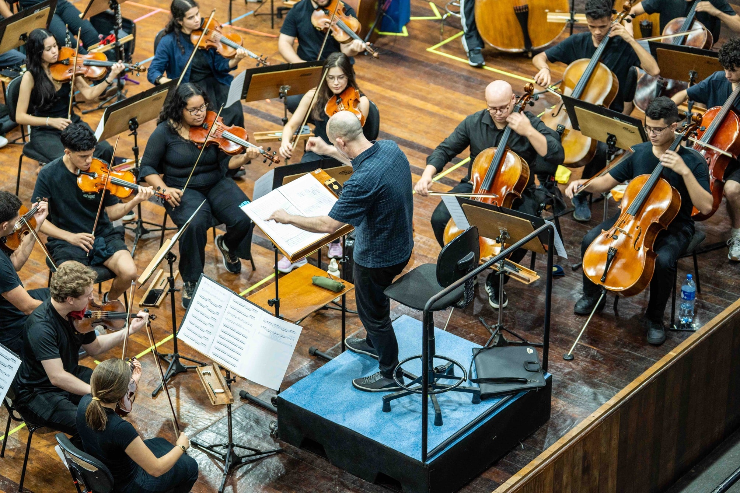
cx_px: 370
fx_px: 2014
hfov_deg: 20.8
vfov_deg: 14.0
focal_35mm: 98
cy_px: 246
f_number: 2.8
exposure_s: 1/100
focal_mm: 98
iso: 2000
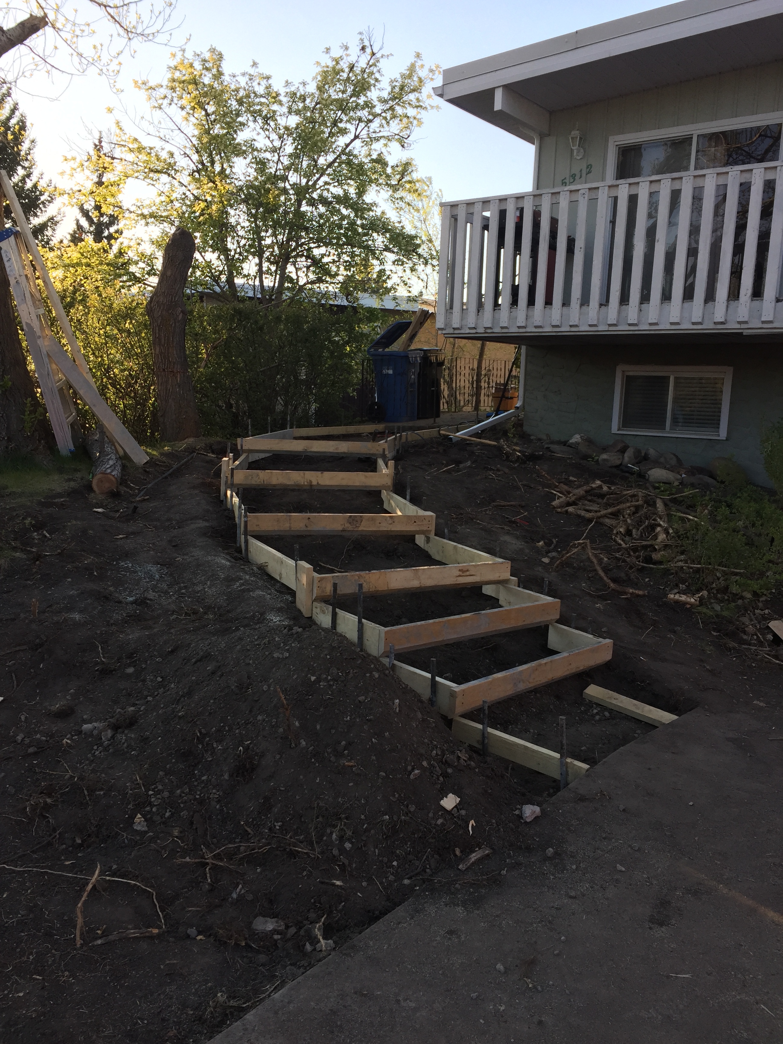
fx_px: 875
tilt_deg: -9.0
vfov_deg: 61.7
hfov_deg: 48.2
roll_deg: -1.6
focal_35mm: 29
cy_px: 522
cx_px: 392
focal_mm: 4.15
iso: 32
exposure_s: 1/329
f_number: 2.2
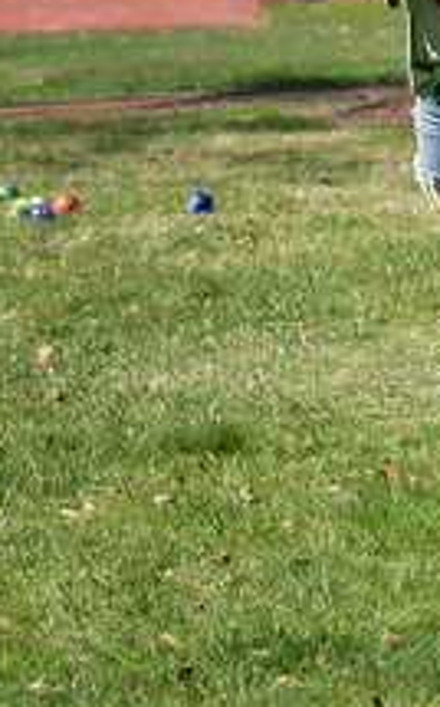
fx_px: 5287
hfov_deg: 4.7
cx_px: 601
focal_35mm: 275
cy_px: 113
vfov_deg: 7.6
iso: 160
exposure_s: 1/1000
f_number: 4
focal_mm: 100
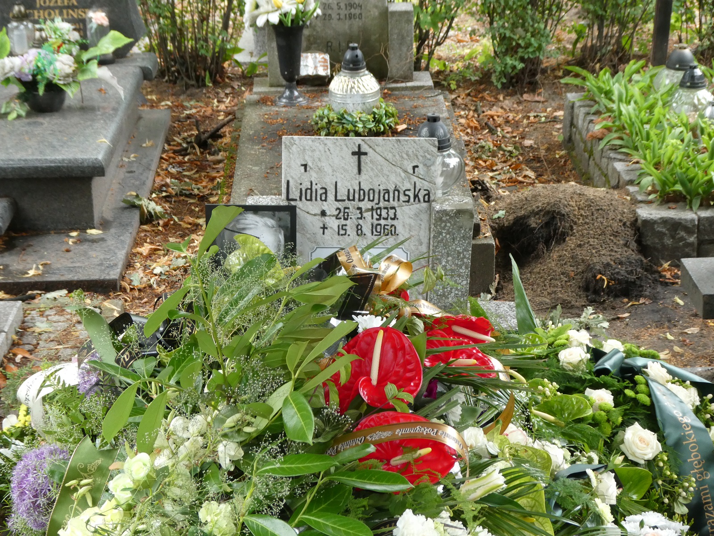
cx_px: 357
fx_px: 1444
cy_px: 268
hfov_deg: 27.8
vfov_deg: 21.0
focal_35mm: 70
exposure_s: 1/60
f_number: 4.5
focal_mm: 12.5
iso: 320
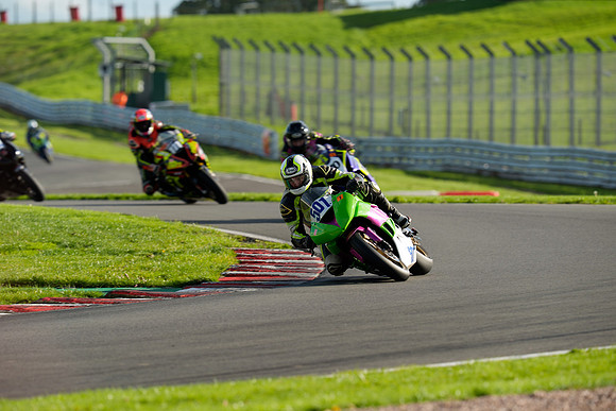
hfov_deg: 5.2
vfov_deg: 3.4
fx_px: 6846
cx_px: 308
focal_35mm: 400
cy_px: 206
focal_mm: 400
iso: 125
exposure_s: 1/400
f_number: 5.6
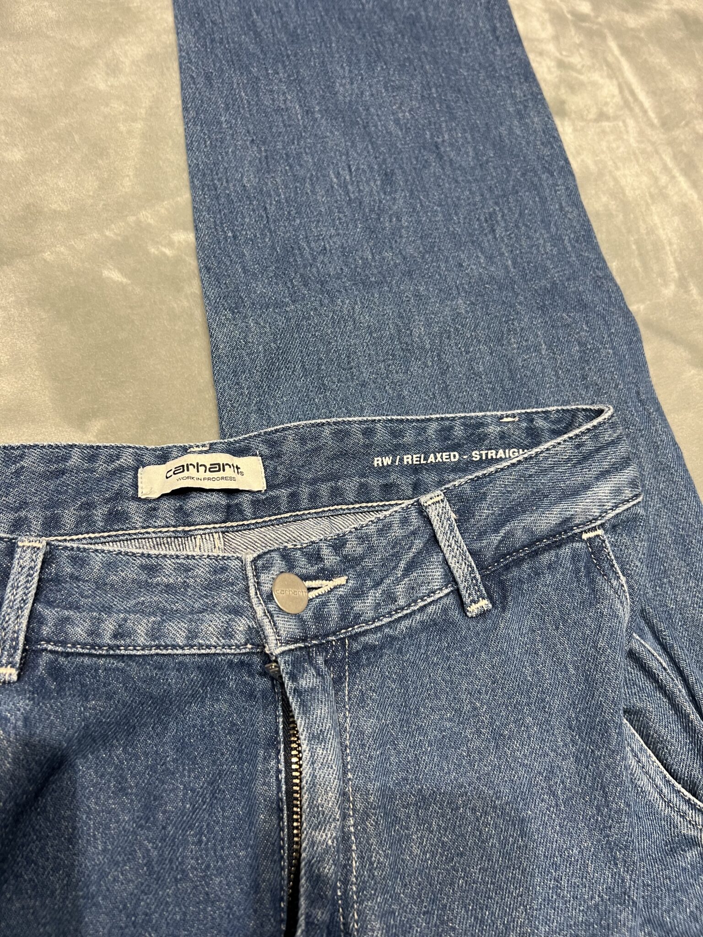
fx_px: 704
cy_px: 468
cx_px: 352
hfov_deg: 53.1
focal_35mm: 26
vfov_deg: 67.3
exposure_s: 1/60
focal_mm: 5.7
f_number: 1.5
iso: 125
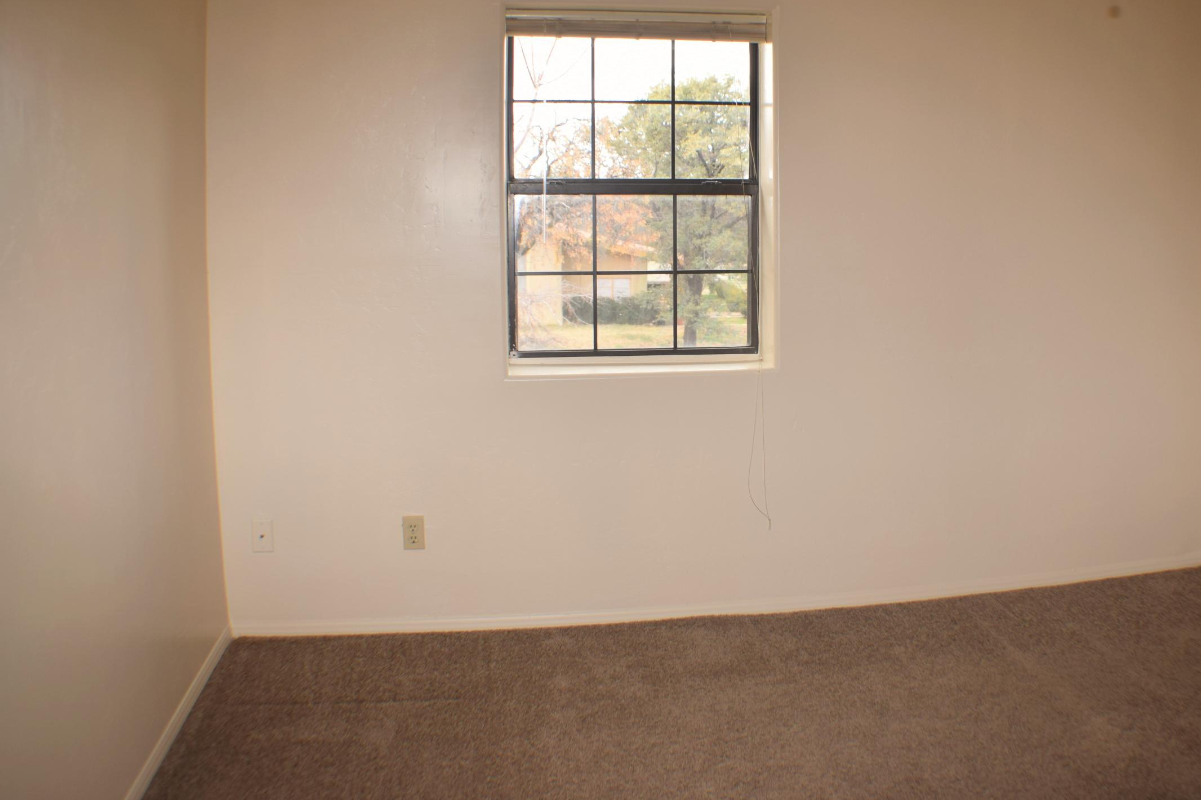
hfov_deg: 50.3
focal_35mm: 38
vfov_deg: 34.8
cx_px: 728
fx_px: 1268
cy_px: 274
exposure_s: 1/60
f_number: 4
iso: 100
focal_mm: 18
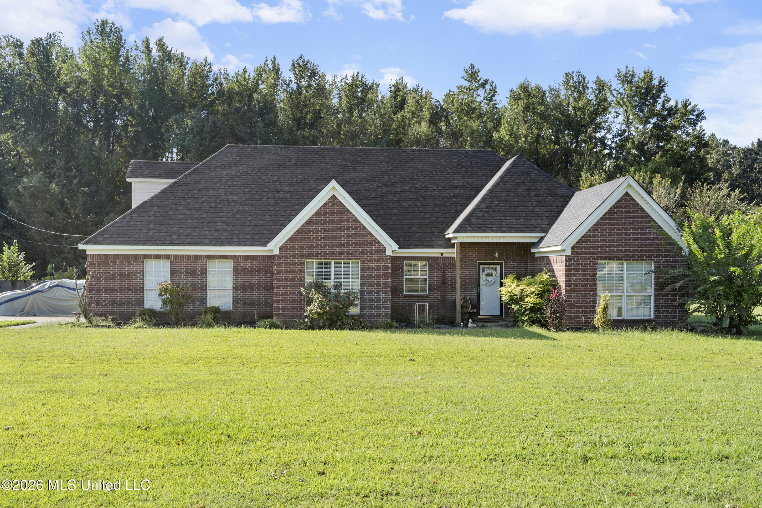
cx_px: 381
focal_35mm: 29
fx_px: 614
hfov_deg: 63.7
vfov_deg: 45.0
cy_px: 254
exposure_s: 1/250
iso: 800
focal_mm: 29
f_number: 9.5
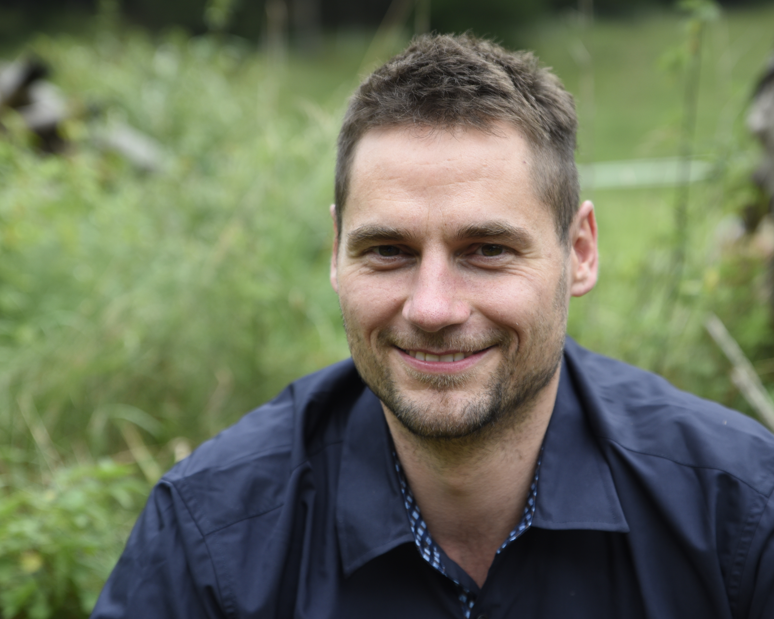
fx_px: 2085
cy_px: 325
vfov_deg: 16.9
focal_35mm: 91
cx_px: 453
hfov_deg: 21.0
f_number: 3.5
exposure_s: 1/320
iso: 400
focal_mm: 70
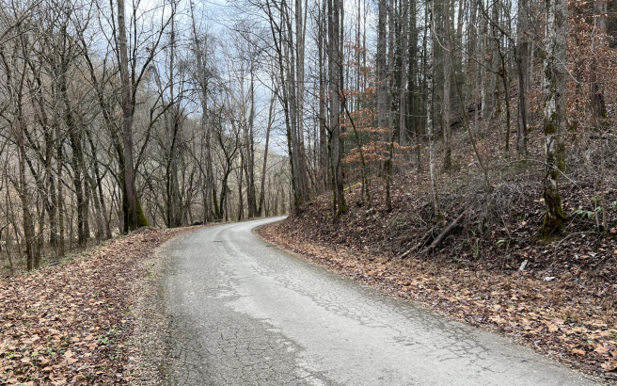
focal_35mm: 28
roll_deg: -0.2
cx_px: 311
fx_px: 471
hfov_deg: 66.5
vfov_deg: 44.3
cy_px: 233
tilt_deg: -5.8
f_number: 1.5
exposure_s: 1/516
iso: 50
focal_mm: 5.7
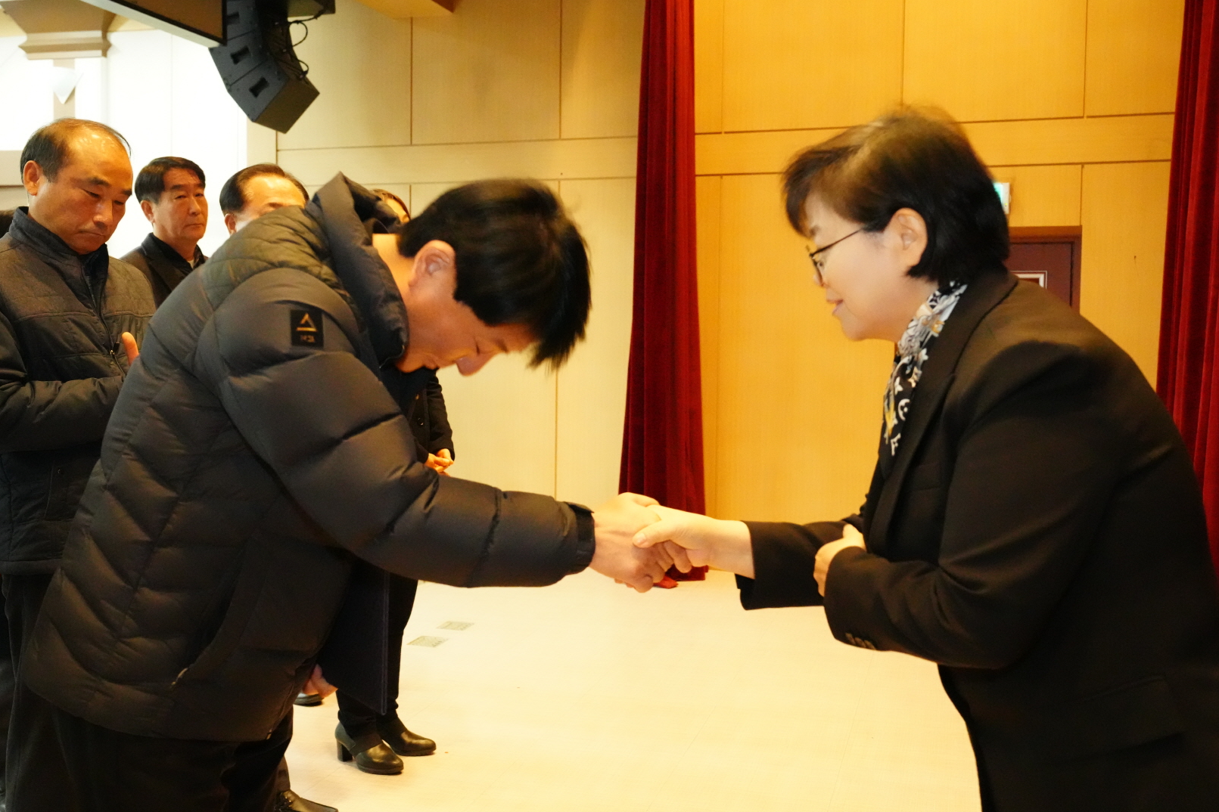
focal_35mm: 38
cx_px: 597
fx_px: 1287
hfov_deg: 50.7
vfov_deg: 35.0
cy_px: 382
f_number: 5.6
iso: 16000
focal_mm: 34
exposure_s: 1/160
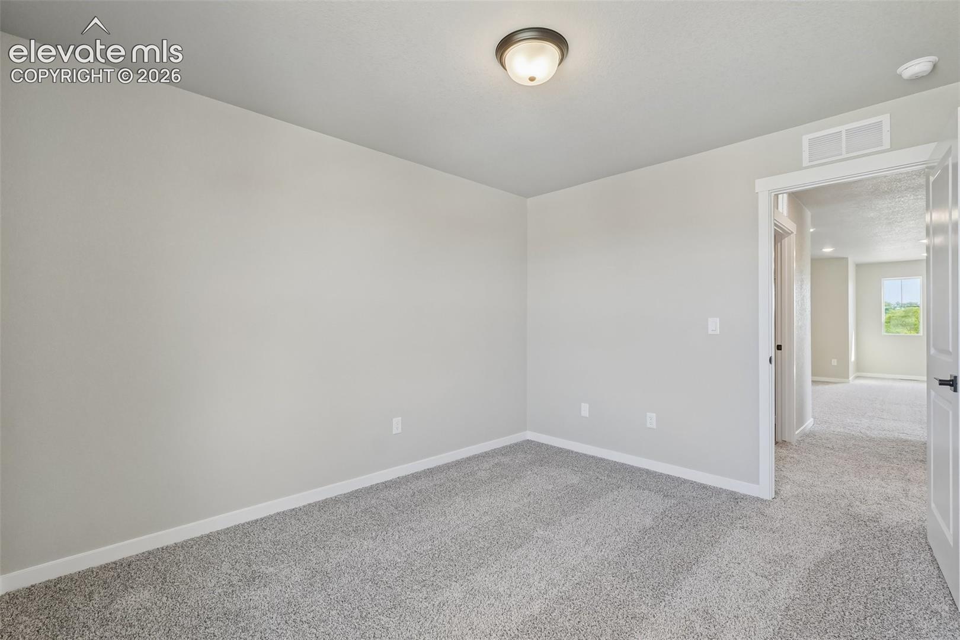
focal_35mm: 15
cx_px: 480
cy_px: 320
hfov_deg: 100.4
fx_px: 400
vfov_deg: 77.3
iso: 800
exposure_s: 1/15
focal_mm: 10
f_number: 8
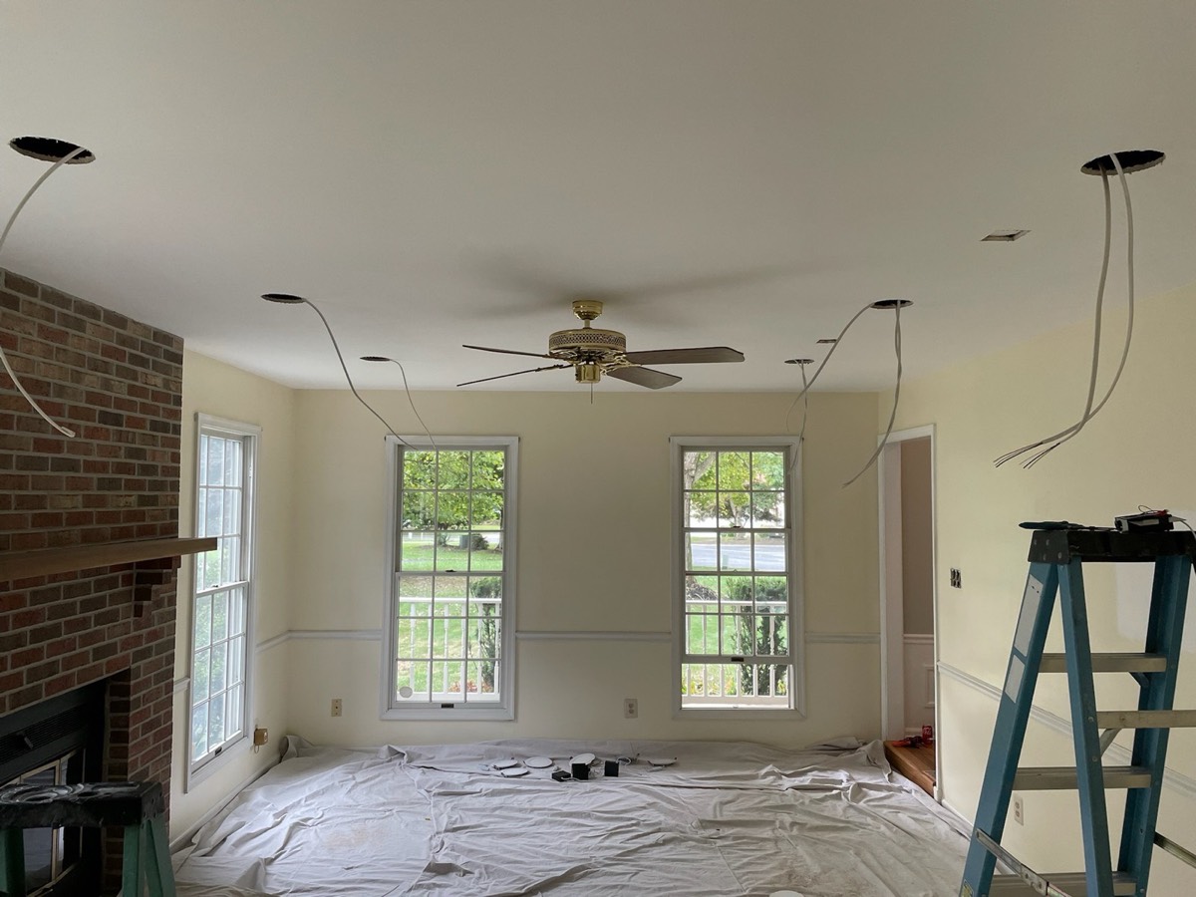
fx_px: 898
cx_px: 598
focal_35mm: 26
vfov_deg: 53.1
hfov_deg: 67.3
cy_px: 448
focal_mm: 4.2
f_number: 1.6
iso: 125
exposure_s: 1/111
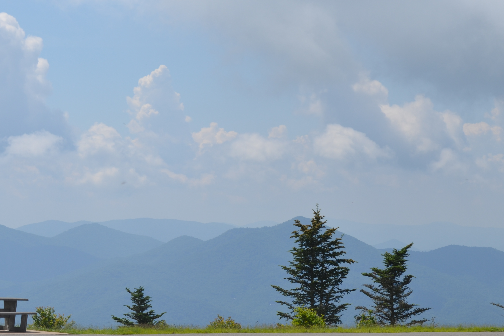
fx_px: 1845
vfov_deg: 10.4
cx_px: 262
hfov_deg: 15.6
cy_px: 230
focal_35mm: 132
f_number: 9
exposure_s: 1/320
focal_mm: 55
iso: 100
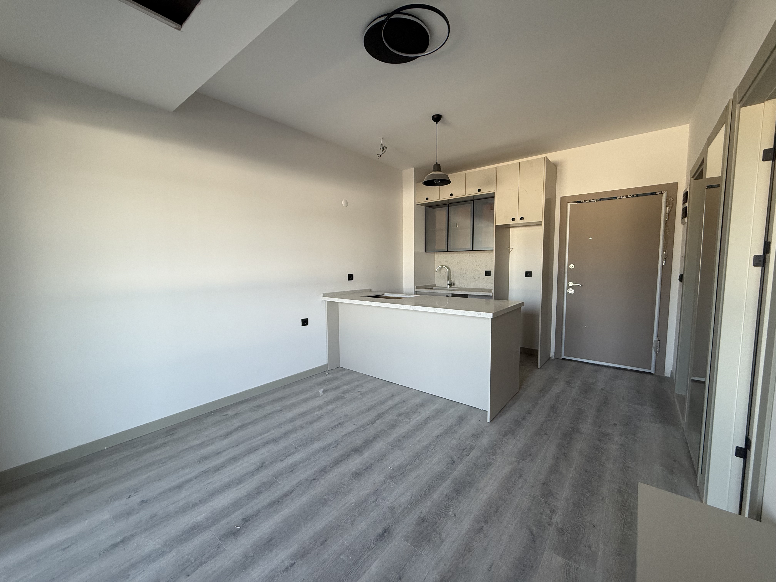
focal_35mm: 14
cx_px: 388
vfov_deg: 85.7
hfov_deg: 102.1
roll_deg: +0.6
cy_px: 291
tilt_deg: -4.3
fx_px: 314
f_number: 2.2
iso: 125
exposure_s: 1/99
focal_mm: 2.22
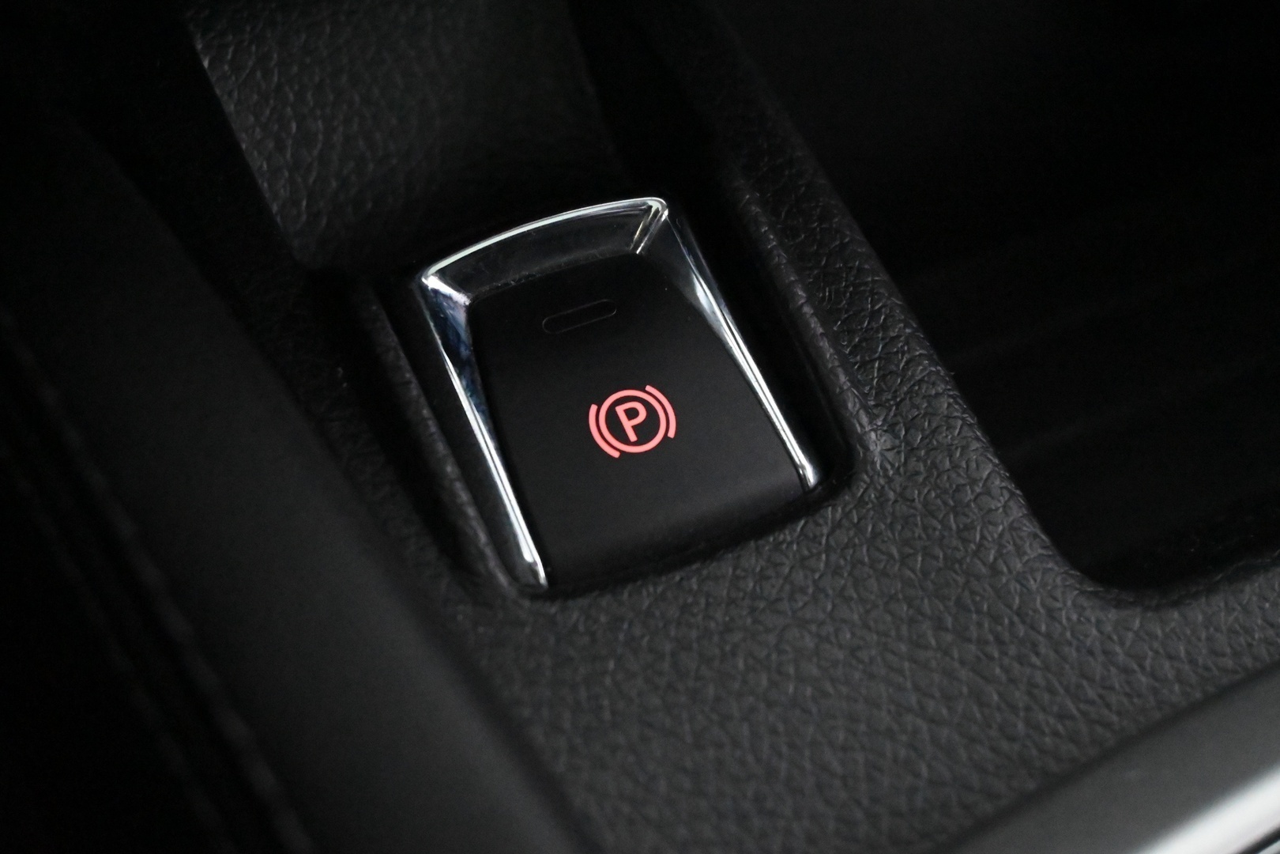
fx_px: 2027
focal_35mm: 57
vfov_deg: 23.8
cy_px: 427
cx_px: 640
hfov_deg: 35.1
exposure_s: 1/60
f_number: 5.6
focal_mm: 38
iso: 14400
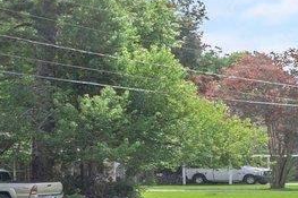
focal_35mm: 121
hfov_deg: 9.4
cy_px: 50
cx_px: 1051
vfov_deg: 11.3
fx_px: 1000
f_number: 10
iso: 250
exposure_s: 1/320
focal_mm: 15.5
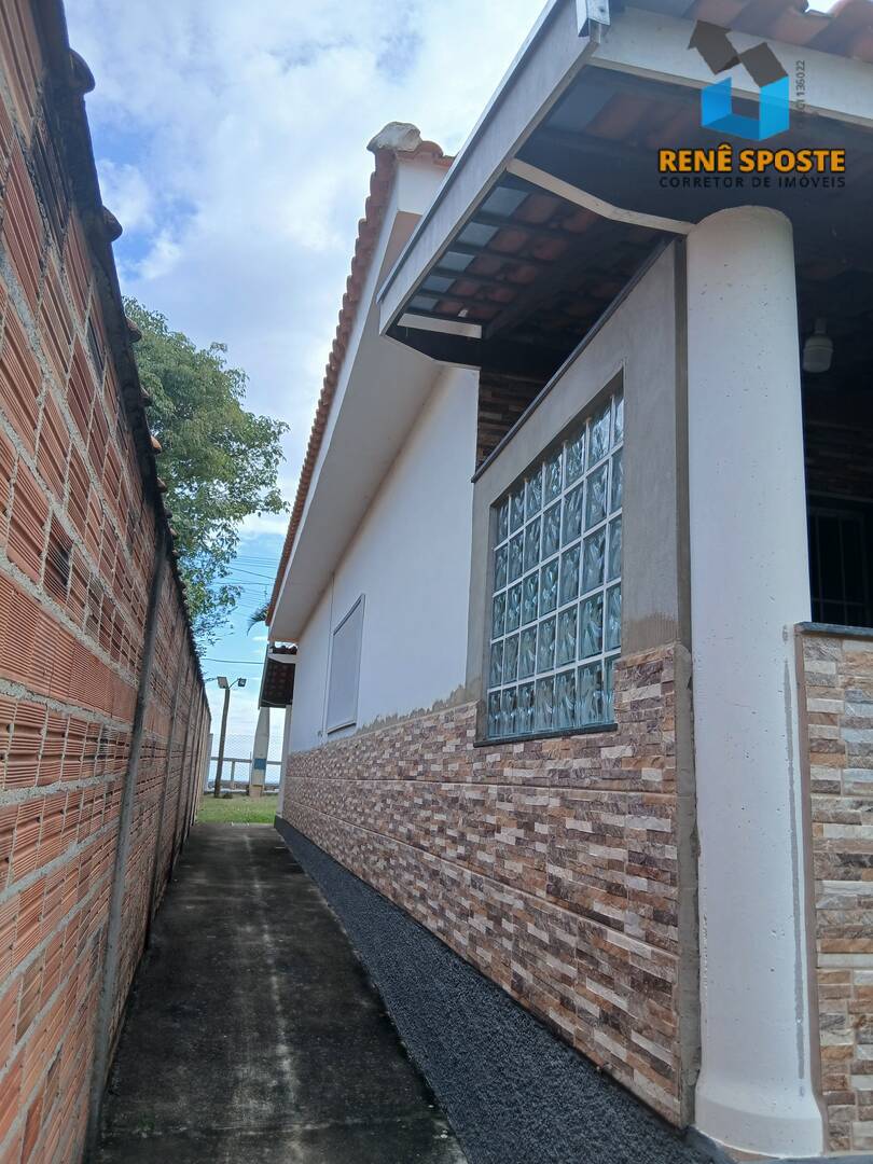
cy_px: 582
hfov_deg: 53.1
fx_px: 874
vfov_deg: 67.3
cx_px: 436
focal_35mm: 26
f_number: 1.8
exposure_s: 1/199
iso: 20
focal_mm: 3.98
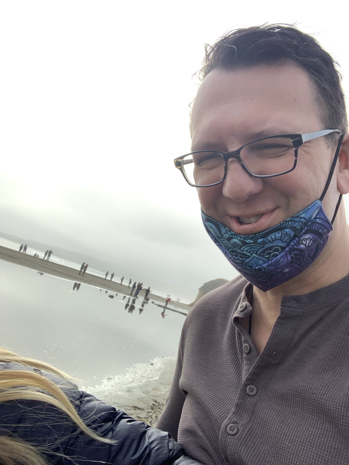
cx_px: 174
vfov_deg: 56.8
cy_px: 232
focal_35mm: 32
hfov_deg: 44.2
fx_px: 430
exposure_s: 1/306
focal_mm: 2.87
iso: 16
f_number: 2.2
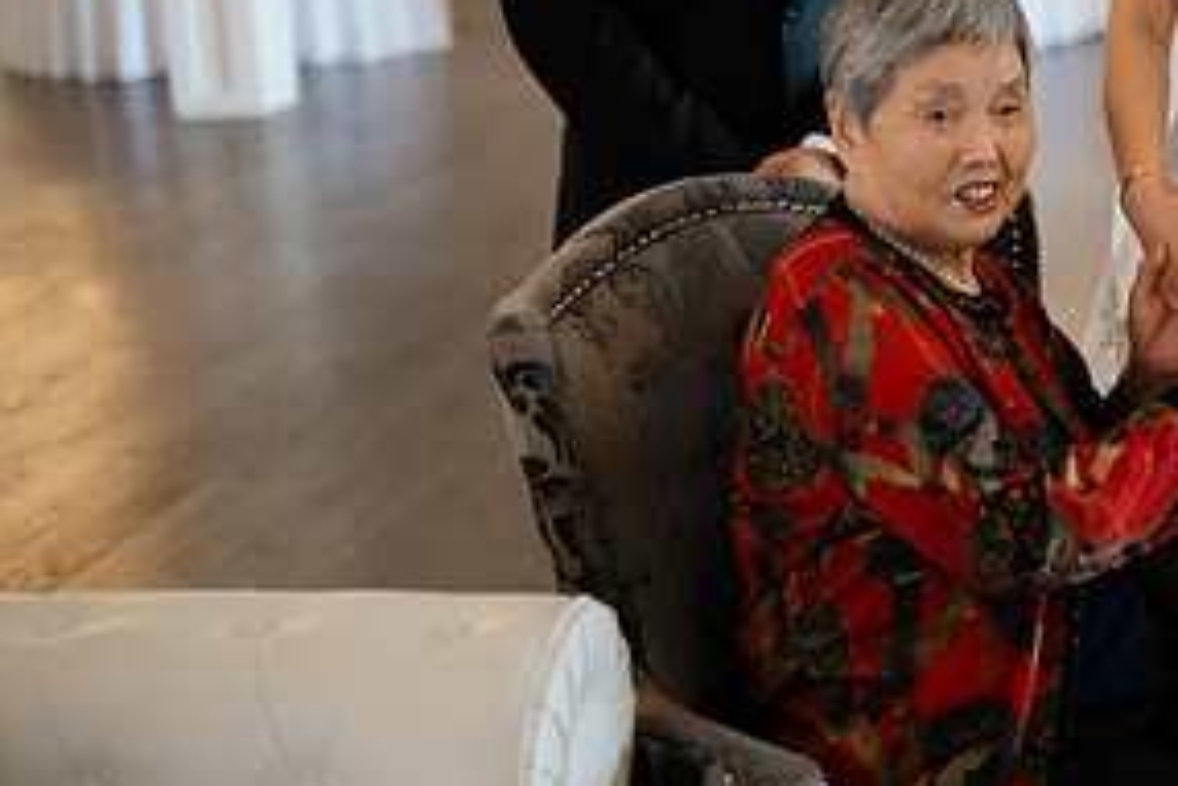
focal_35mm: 71
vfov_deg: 18.9
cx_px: 1153
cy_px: 84
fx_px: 2324
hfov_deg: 27.0
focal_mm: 35
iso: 450
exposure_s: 1/160
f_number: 1.4
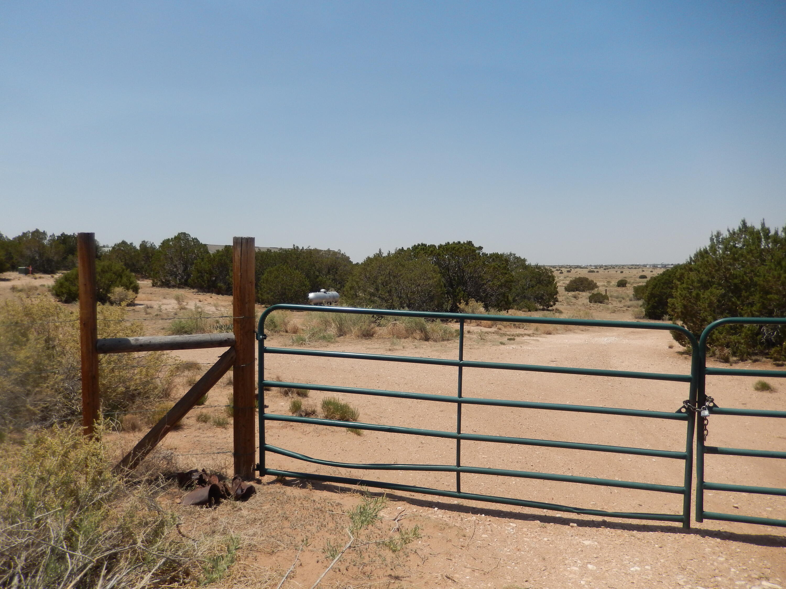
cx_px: 393
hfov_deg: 69.4
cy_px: 294
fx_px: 568
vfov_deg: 54.9
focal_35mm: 25
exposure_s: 1/640
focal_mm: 4.5
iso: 125
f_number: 6.8
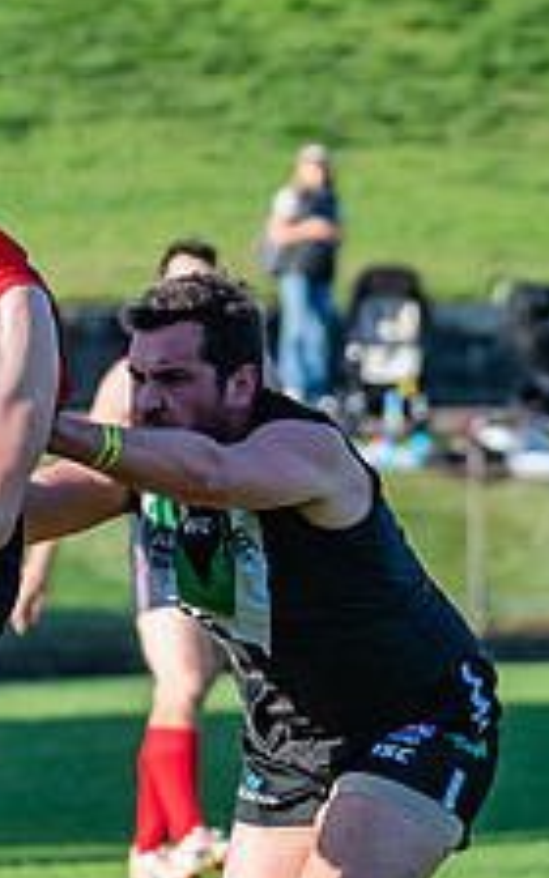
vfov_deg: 2.5
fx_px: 19846
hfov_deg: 1.6
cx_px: 67
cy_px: 683
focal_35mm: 829
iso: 800
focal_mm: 190
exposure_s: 1/1600
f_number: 6.3
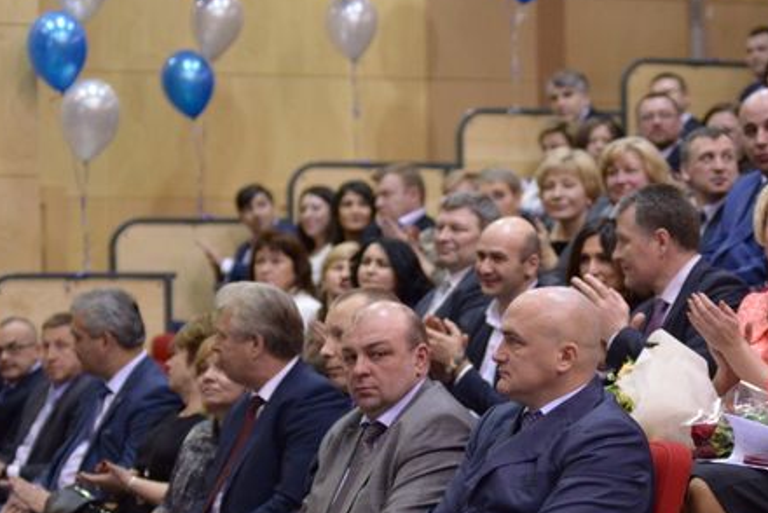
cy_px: 380
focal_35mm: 127
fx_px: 2711
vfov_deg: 10.8
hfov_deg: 16.1
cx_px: 477
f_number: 3.2
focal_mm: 80
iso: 5000
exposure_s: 1/800
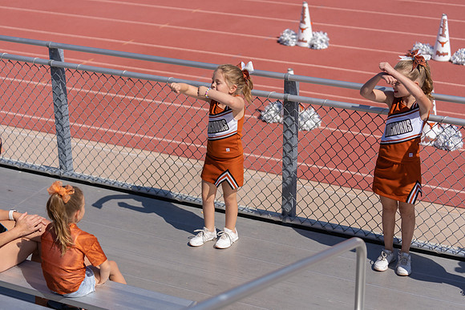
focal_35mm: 70
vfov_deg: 19.5
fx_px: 904
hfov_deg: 28.8
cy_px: 155
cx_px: 232
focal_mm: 70
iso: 100
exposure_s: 1/2000
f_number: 2.8
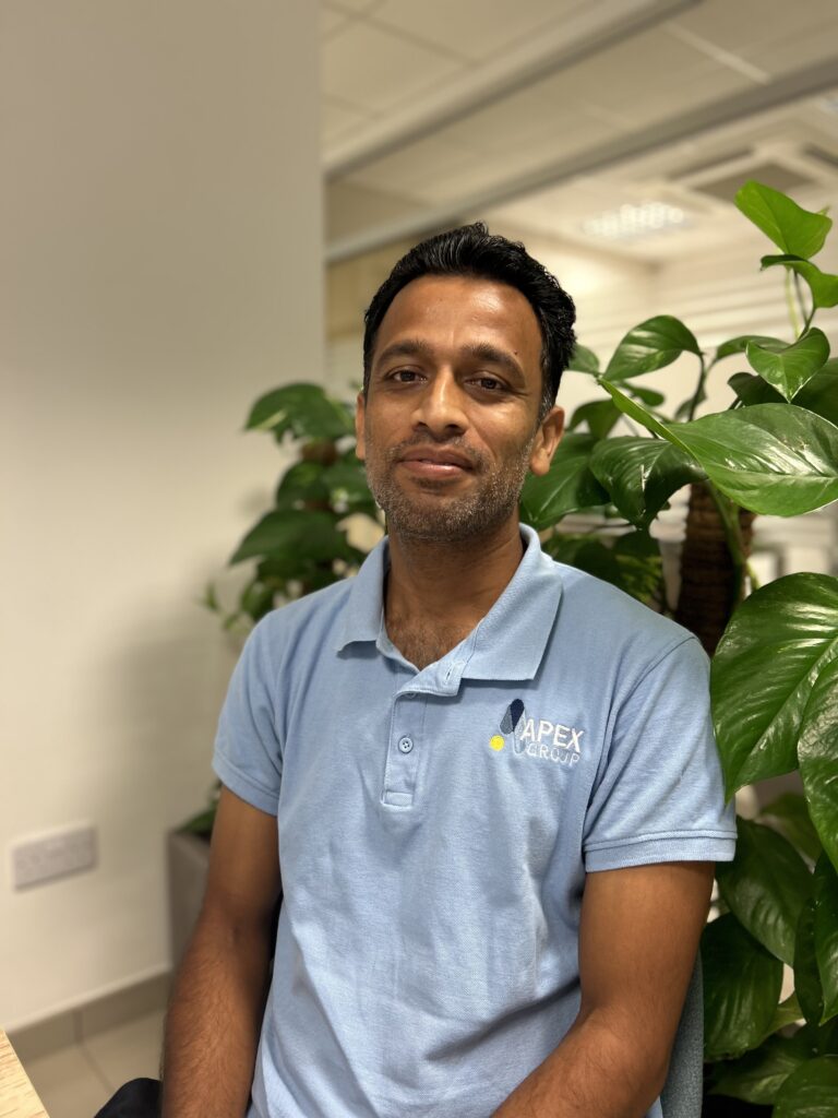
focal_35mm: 26
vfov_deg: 67.3
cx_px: 419
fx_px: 839
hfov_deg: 53.1
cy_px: 559
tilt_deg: -6.0
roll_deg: +0.8
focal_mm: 5.7
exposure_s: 1/50
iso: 160
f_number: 1.5
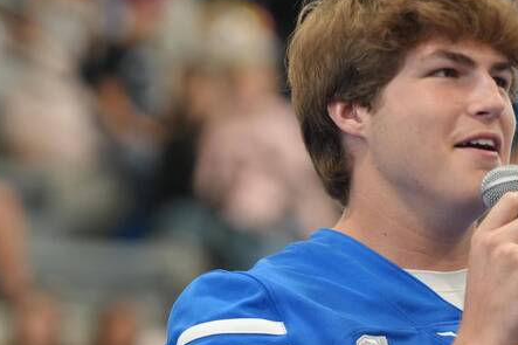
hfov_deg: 4.5
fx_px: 6587
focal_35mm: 458
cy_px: 252
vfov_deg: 3.0
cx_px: 529
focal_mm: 198
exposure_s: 1/200
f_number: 4
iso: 2500
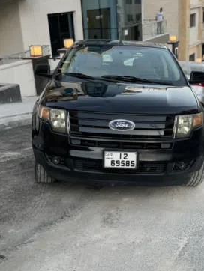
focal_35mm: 53
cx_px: 110
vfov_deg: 36.1
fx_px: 416
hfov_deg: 27.5
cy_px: 147
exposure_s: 1/133
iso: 80
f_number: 1.78
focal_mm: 6.76
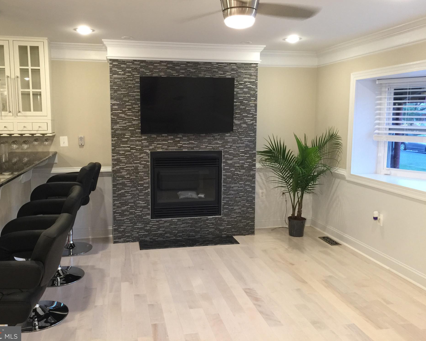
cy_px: 170
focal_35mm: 31
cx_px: 198
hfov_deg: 57.1
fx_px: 391
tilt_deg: -6.4
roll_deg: -1.3
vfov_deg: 47.1
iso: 80
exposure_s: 1/15
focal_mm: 4.15
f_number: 2.2
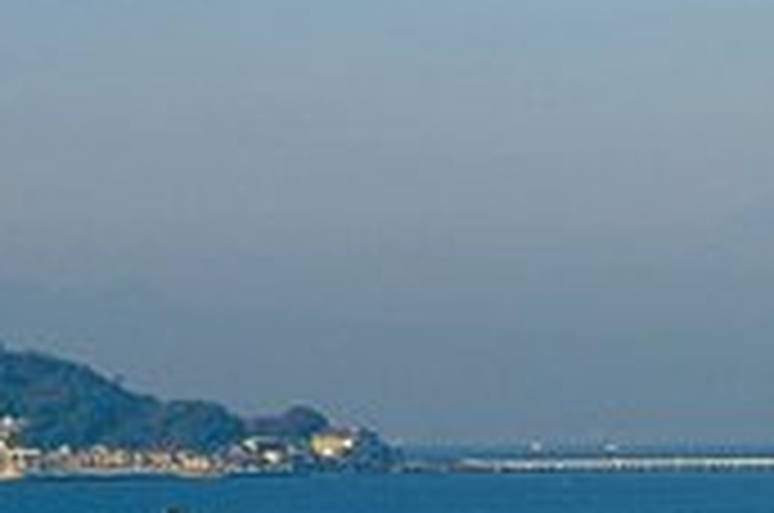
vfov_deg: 4.4
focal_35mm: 312
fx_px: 6696
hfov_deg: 6.6
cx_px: 598
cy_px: 158
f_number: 13
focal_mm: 70
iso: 200
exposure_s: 1/500
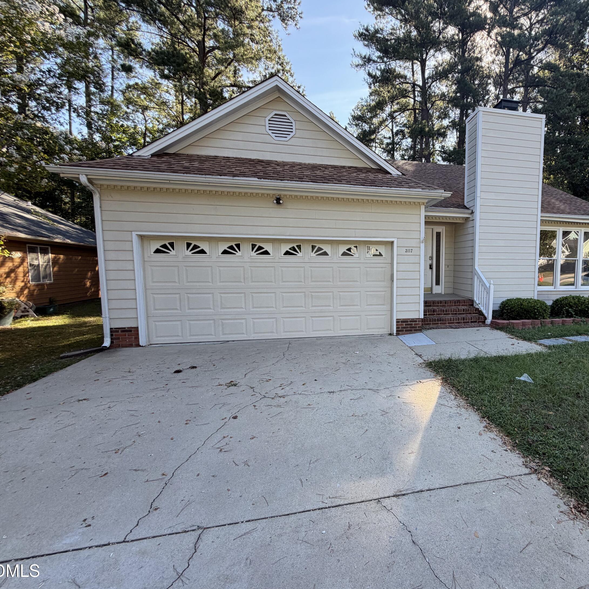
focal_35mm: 17
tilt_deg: -5.1
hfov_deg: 80.9
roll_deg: -0.3
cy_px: 295
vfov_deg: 84.0
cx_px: 396
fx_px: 327
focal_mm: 2.22
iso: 40
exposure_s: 1/258
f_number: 2.2
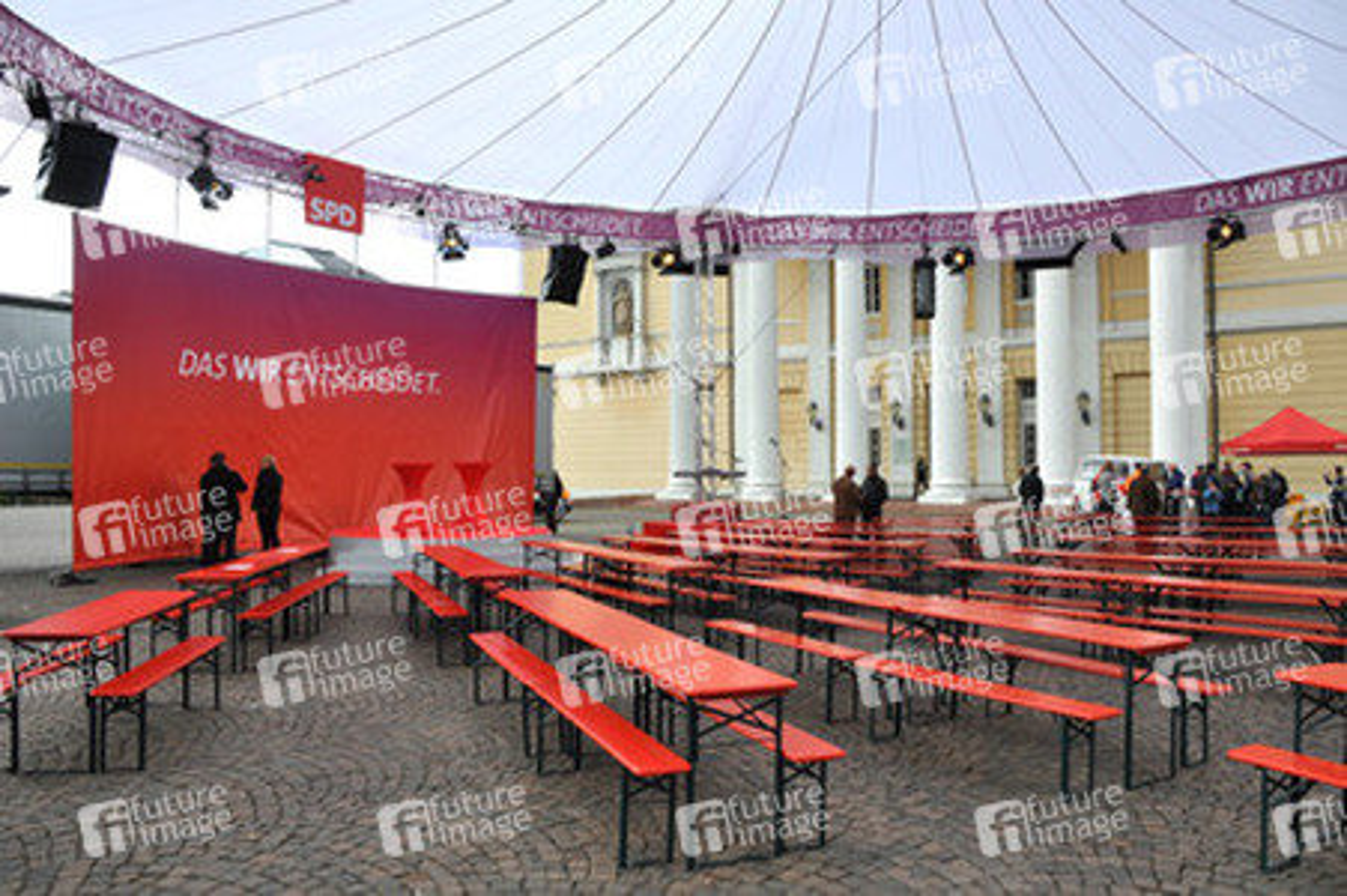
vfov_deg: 47.9
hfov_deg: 67.4
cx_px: 674
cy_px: 448
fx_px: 1009
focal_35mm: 27
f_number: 7.1
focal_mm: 18
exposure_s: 1/200
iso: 200
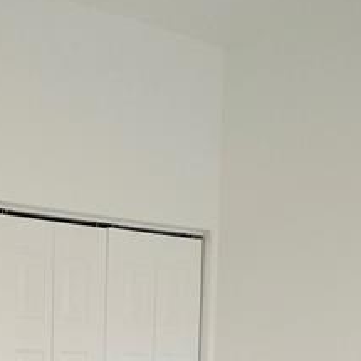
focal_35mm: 75
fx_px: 880
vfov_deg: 20.5
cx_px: 41
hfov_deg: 22.7
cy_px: 512
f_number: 4
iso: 320
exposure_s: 1/160
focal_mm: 10.5
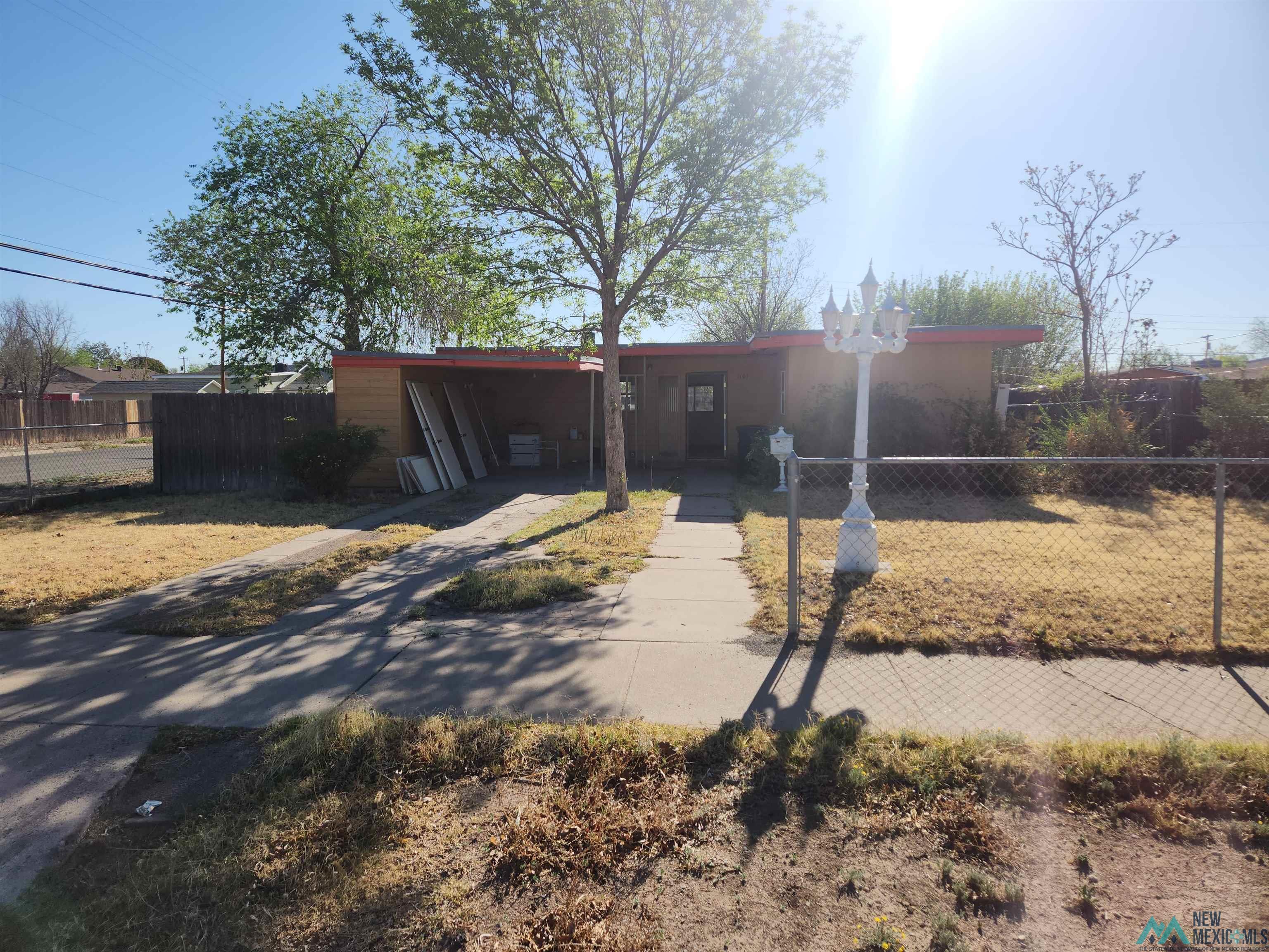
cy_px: 476
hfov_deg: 73.9
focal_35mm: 23
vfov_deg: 58.9
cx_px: 634
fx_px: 843
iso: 20
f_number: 1.8
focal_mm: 5.4
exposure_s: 1/2066
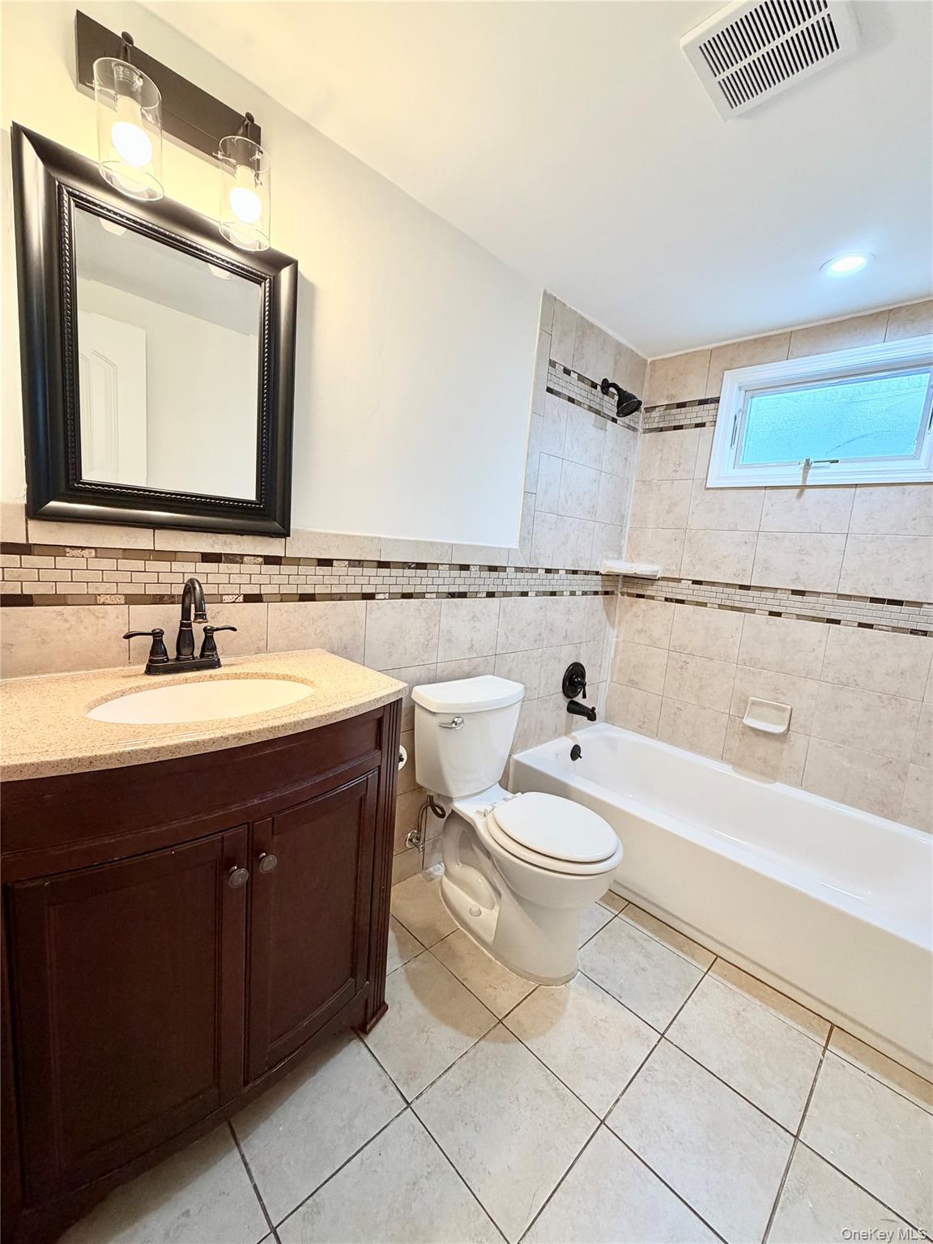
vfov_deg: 102.1
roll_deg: -4.4
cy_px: 622
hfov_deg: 85.7
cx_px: 466
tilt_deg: -8.5
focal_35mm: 14
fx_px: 503
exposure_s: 1/120
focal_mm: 2.22
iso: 250
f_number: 2.2
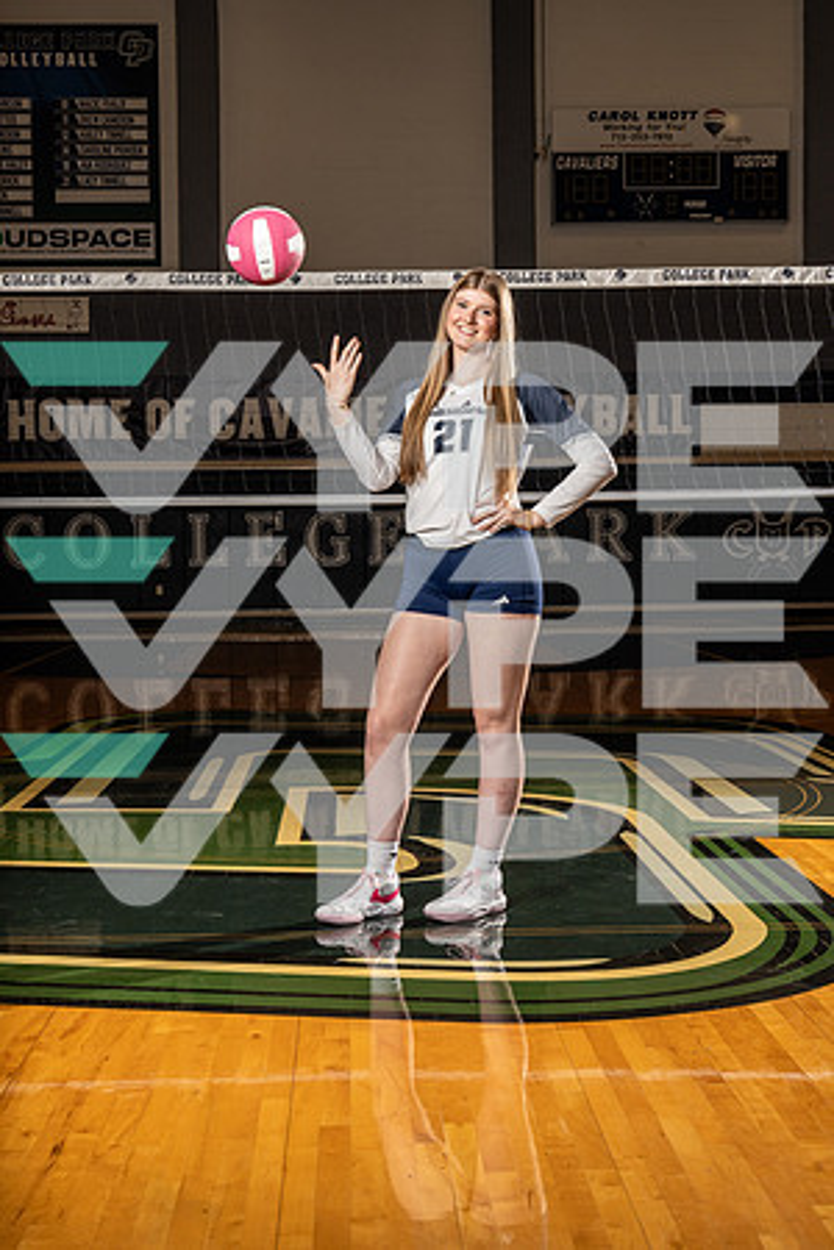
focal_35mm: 54
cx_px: 417
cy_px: 625
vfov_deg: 36.9
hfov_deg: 25.1
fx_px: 1876
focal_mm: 54
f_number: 11
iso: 640
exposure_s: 1/250
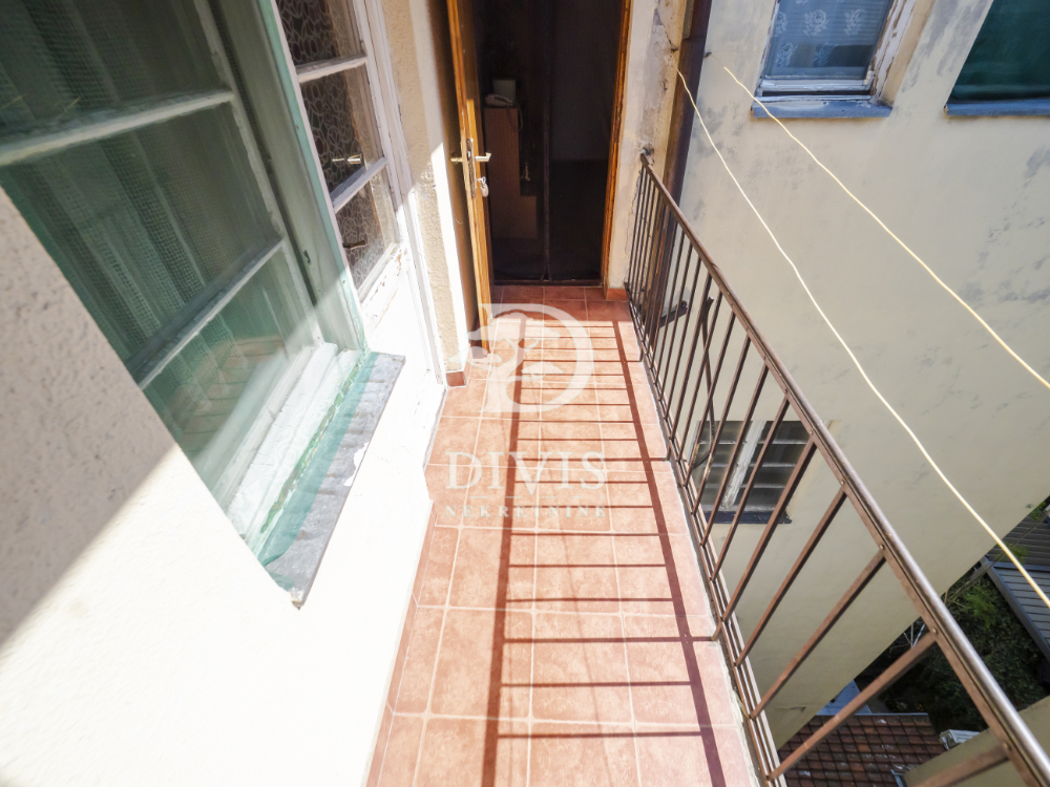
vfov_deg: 85.7
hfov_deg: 102.1
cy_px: 394
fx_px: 425
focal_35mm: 14
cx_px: 525
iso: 400
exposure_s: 1/3200
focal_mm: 7
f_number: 4
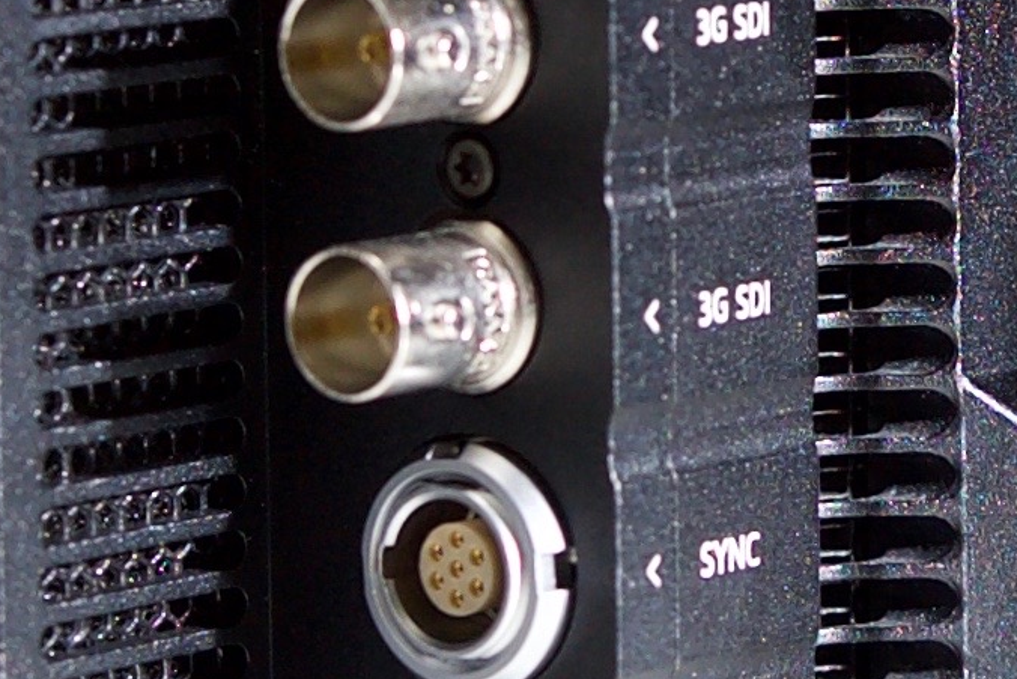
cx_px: 820
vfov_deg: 4.5
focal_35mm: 307
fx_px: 8674
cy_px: 149
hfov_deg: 6.7
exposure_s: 1/125
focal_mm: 50
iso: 800
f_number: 4
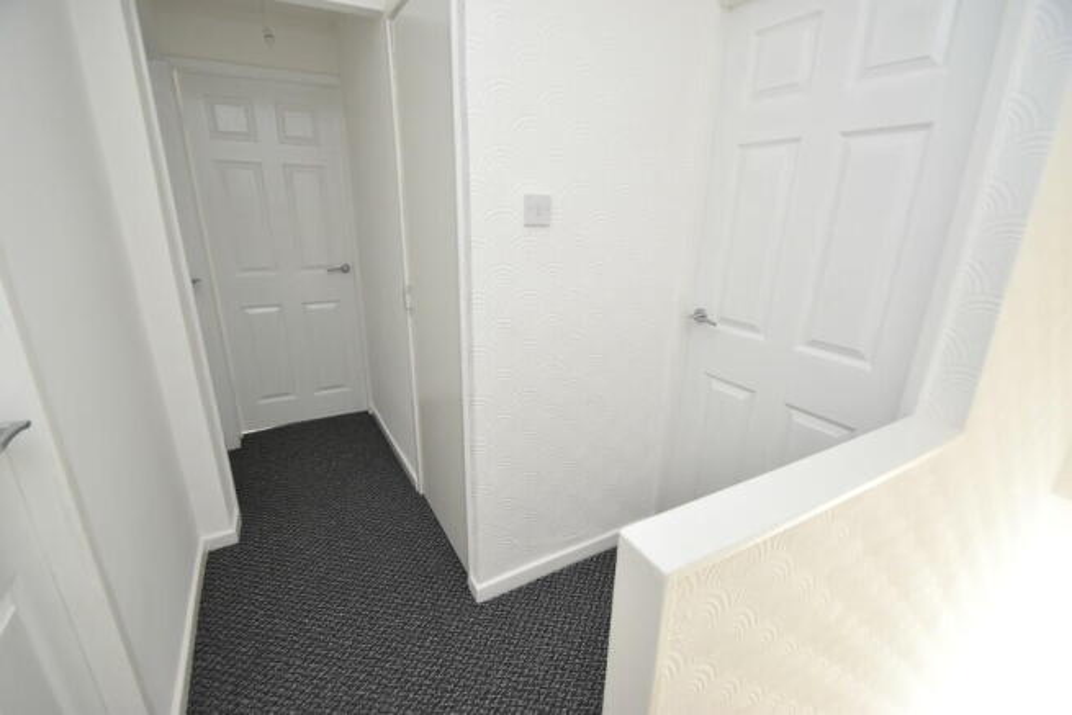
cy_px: 358
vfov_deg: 77.4
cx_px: 536
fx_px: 447
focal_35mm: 15
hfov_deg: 100.4
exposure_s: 1/80
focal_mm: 10
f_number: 4.5
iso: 800
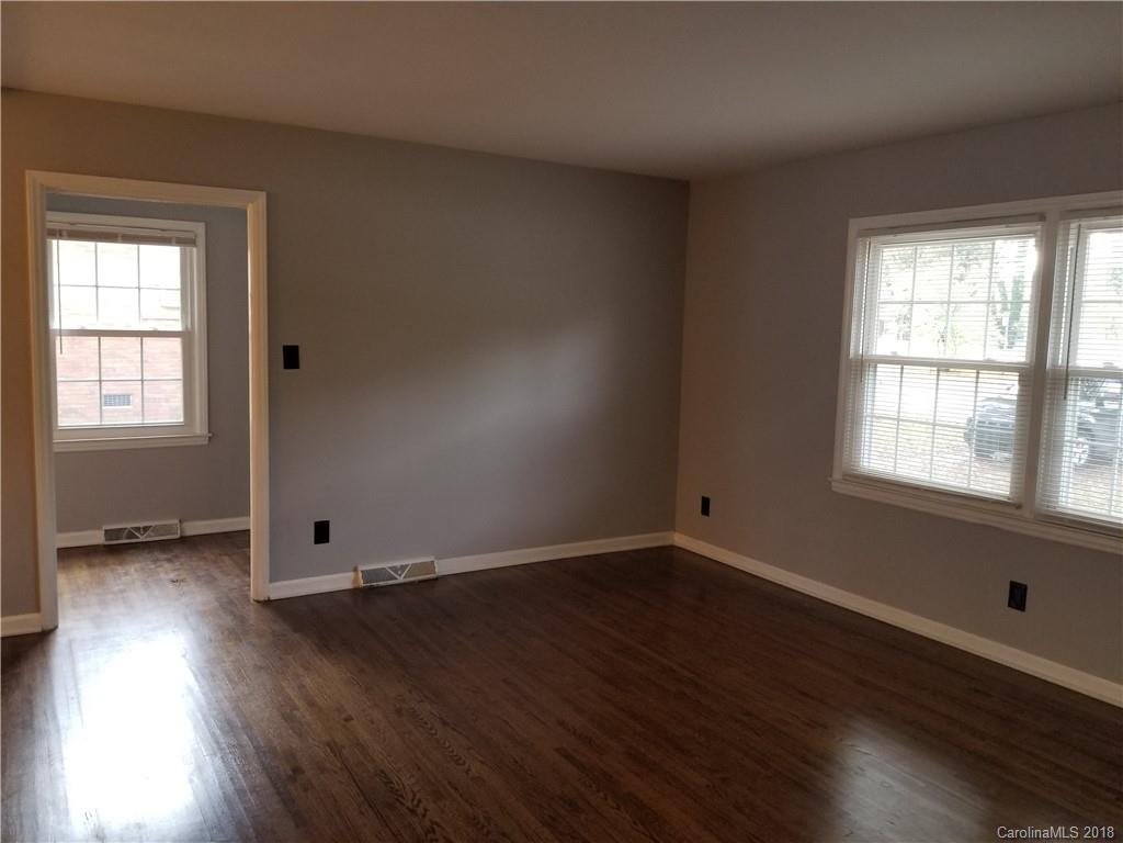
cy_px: 422
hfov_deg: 67.3
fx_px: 843
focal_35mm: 26
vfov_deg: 53.1
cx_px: 562
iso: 160
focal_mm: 4.25
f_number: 1.7
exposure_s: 1/60
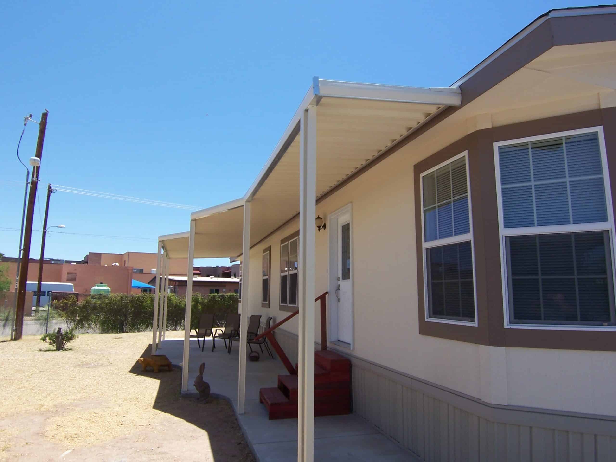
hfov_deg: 73.9
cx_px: 308
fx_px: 409
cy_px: 231
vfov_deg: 58.9
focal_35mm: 23
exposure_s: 1/250
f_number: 5.6
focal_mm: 3.8
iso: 64
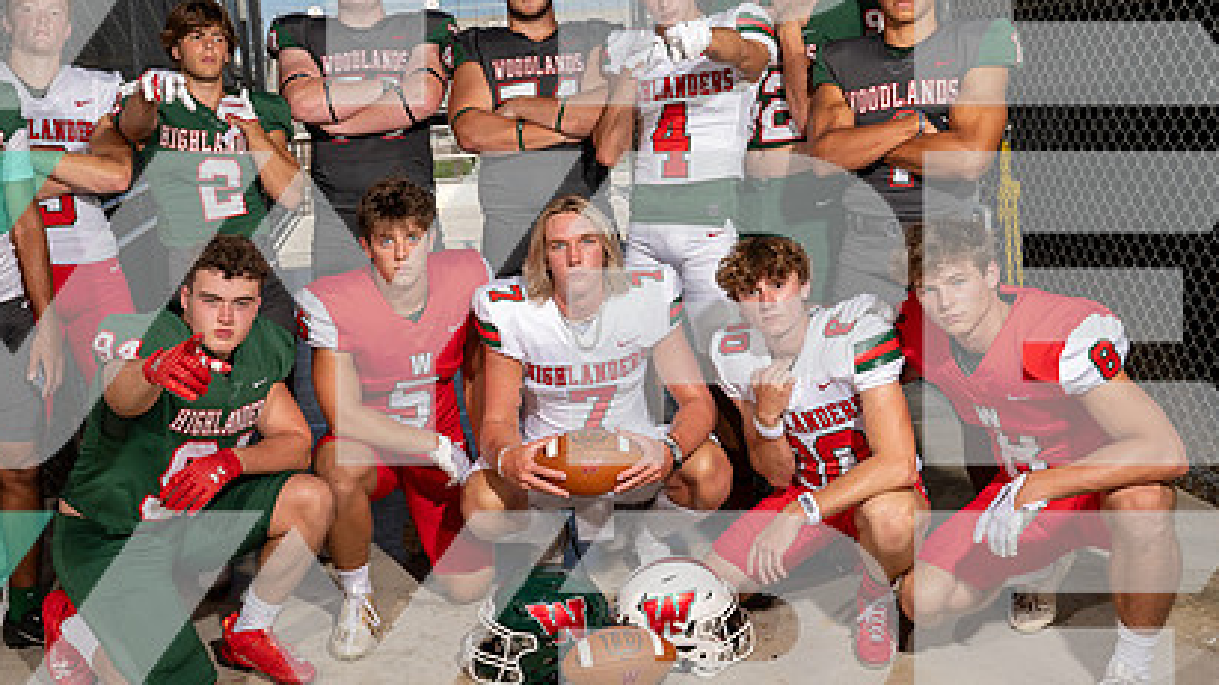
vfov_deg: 32.0
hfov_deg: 53.8
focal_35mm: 37
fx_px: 1196
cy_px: 310
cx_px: 510
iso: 160
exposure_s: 1/250
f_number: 10
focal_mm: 25
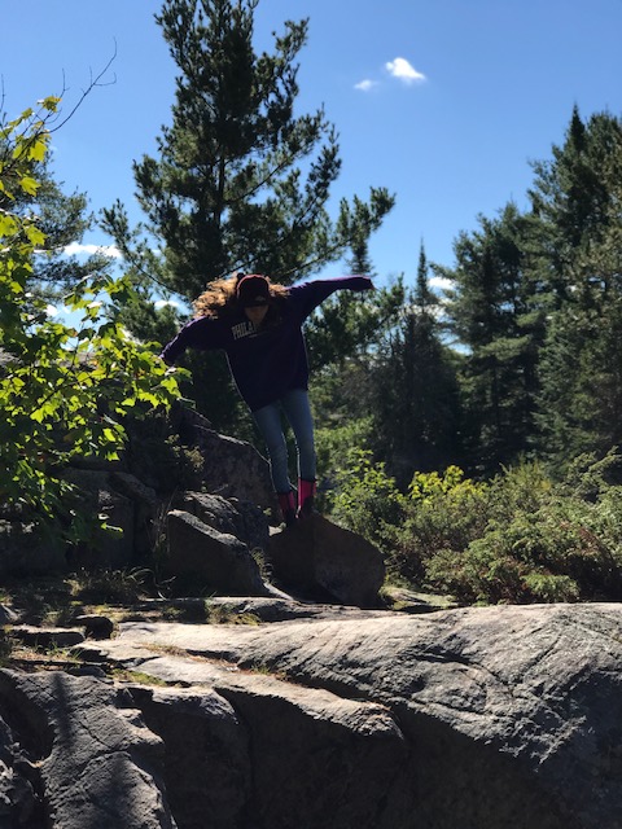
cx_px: 311
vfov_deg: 33.8
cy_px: 414
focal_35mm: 57
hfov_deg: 25.7
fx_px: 1366
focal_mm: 6.6
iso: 20
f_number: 2.8
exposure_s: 1/894
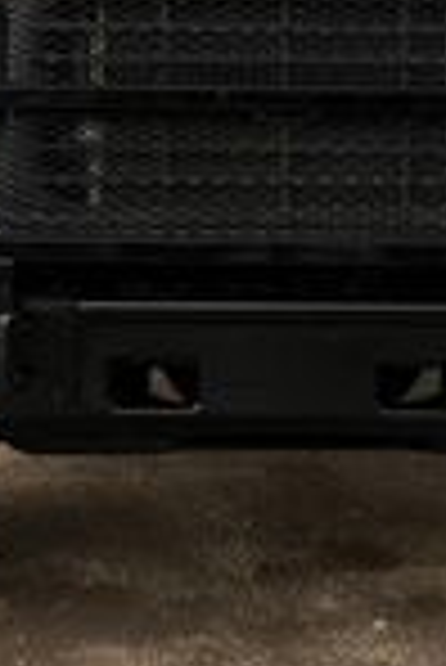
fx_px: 2002
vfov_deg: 18.0
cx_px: 302
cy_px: -126
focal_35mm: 108
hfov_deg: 12.7
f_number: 1.78
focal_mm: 6.76
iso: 64
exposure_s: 1/171
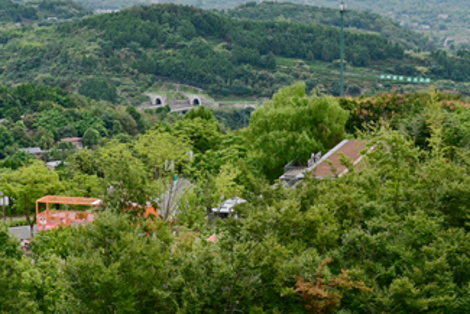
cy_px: 214
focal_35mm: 109
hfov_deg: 18.7
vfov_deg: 12.6
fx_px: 1422
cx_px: 142
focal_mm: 29.5
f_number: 8
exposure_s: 1/80
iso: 100
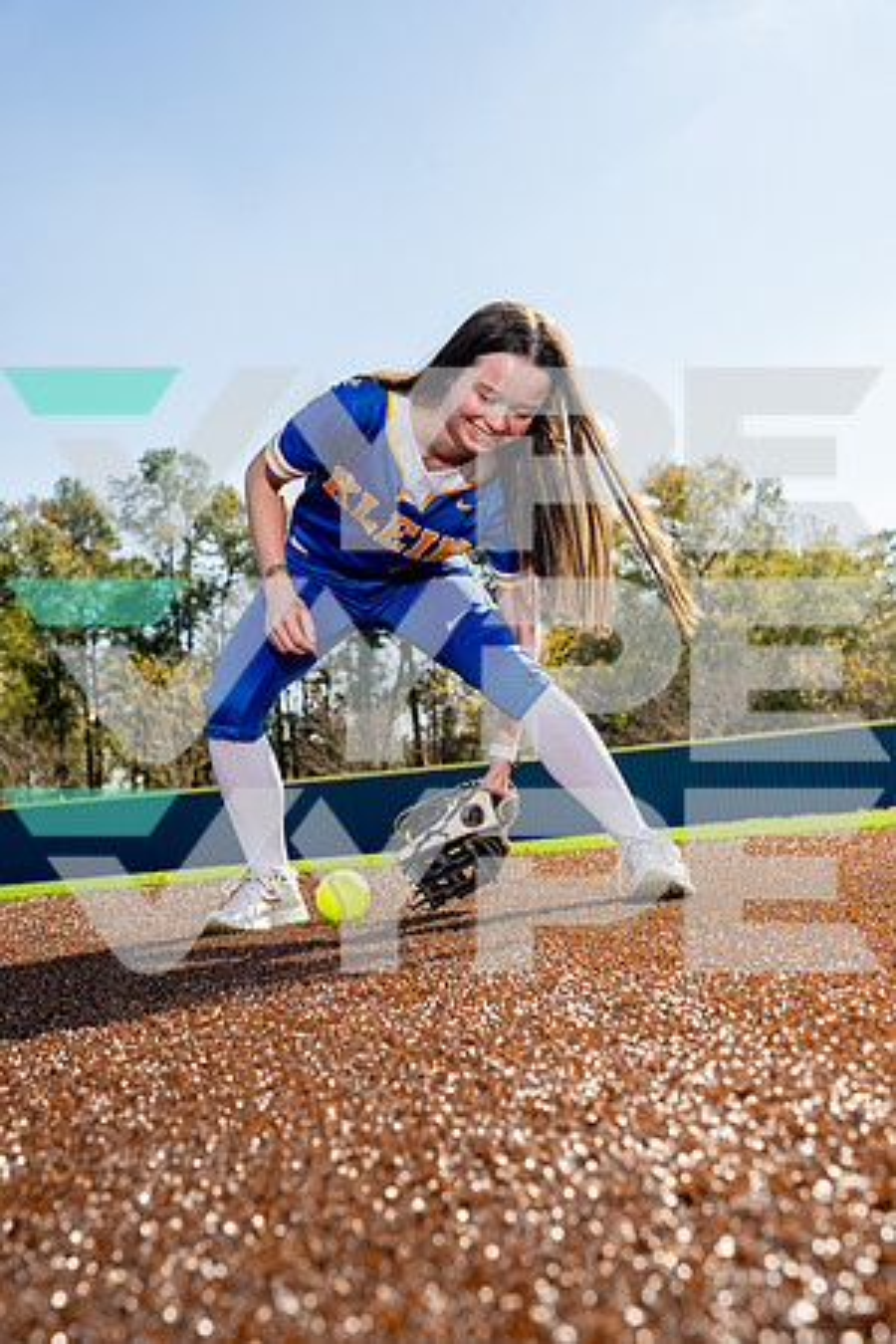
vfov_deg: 45.4
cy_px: 672
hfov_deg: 31.2
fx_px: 1605
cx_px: 448
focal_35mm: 43
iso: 100
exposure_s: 1/250
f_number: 6.3
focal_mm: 43
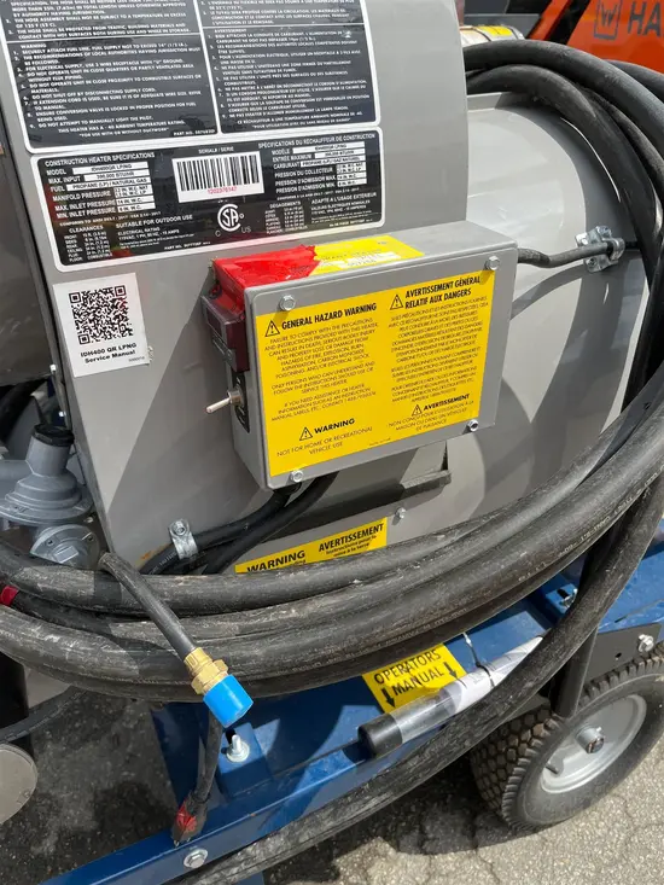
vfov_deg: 67.3
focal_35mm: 26
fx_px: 665
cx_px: 332
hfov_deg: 53.1
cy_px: 442
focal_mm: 5.1
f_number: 1.6
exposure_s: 1/3413
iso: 50
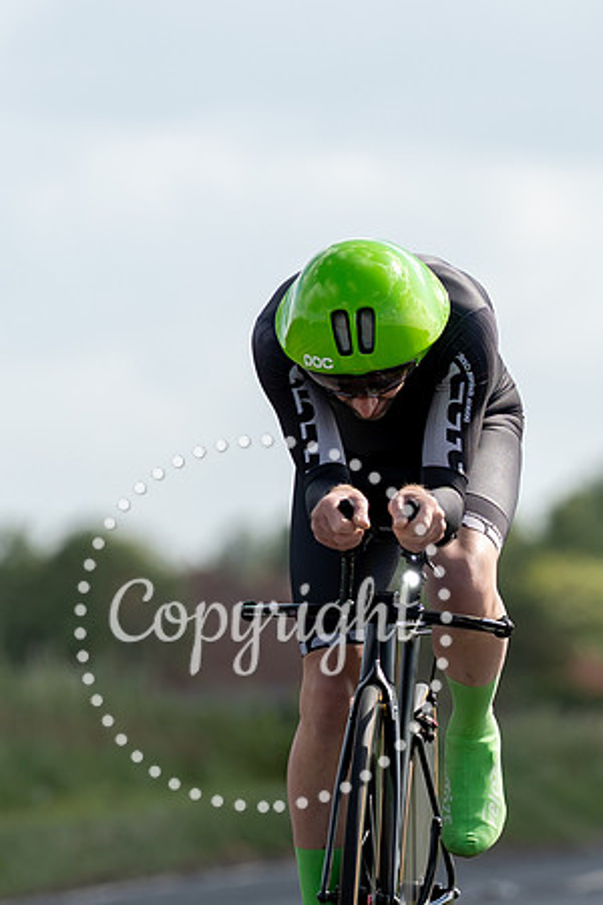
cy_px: 708
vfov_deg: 2.9
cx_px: 357
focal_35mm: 700
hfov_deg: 2.0
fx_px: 17588
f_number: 3.2
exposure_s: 1/1000
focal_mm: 188
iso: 100
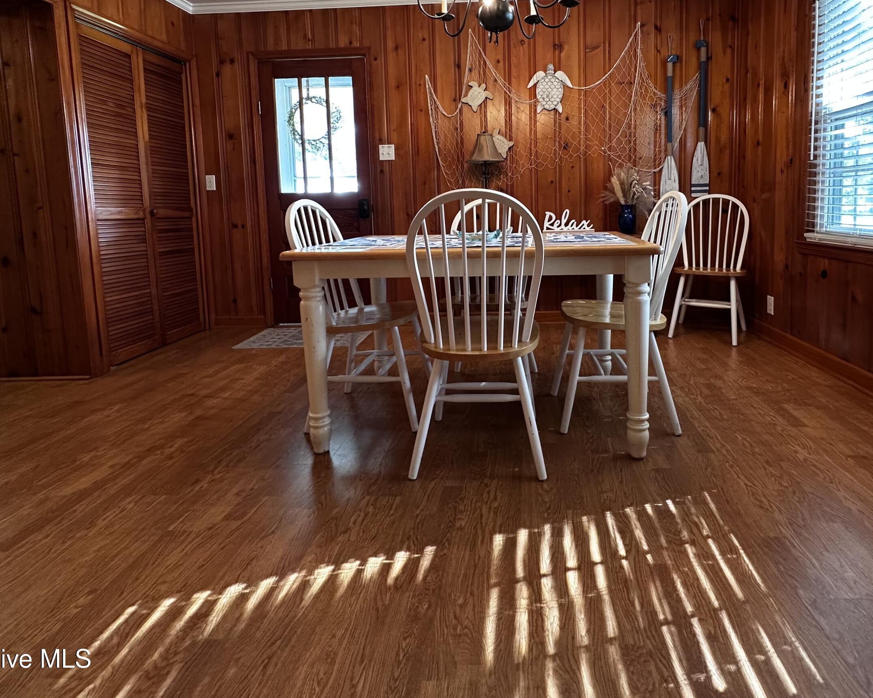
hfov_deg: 82.7
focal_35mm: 19
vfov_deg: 69.3
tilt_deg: -5.2
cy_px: 245
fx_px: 491
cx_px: 504
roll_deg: +1.4
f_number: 2.2
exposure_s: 1/60
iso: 250
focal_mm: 2.22
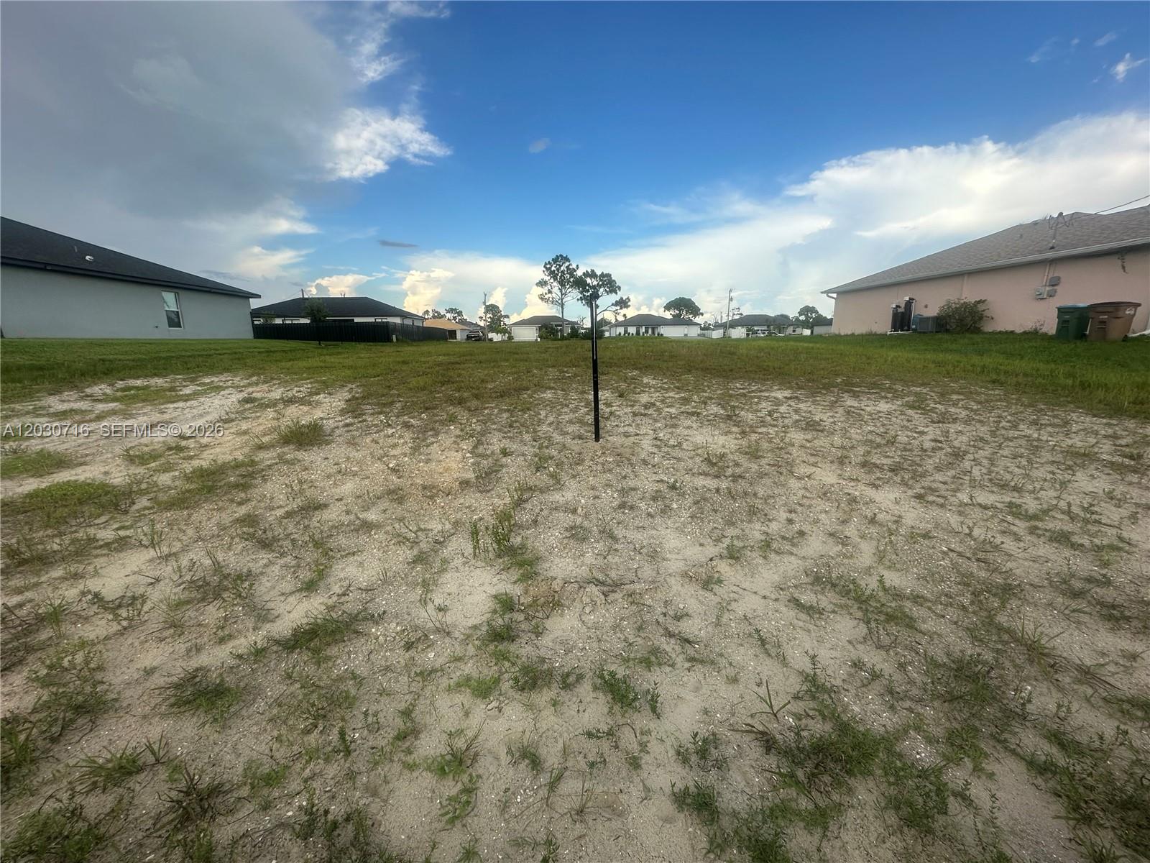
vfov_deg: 85.7
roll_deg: +0.6
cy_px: 432
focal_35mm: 14
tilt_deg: -11.1
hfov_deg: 102.1
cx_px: 575
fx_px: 465
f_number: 2.2
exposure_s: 1/734
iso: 50
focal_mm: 2.22
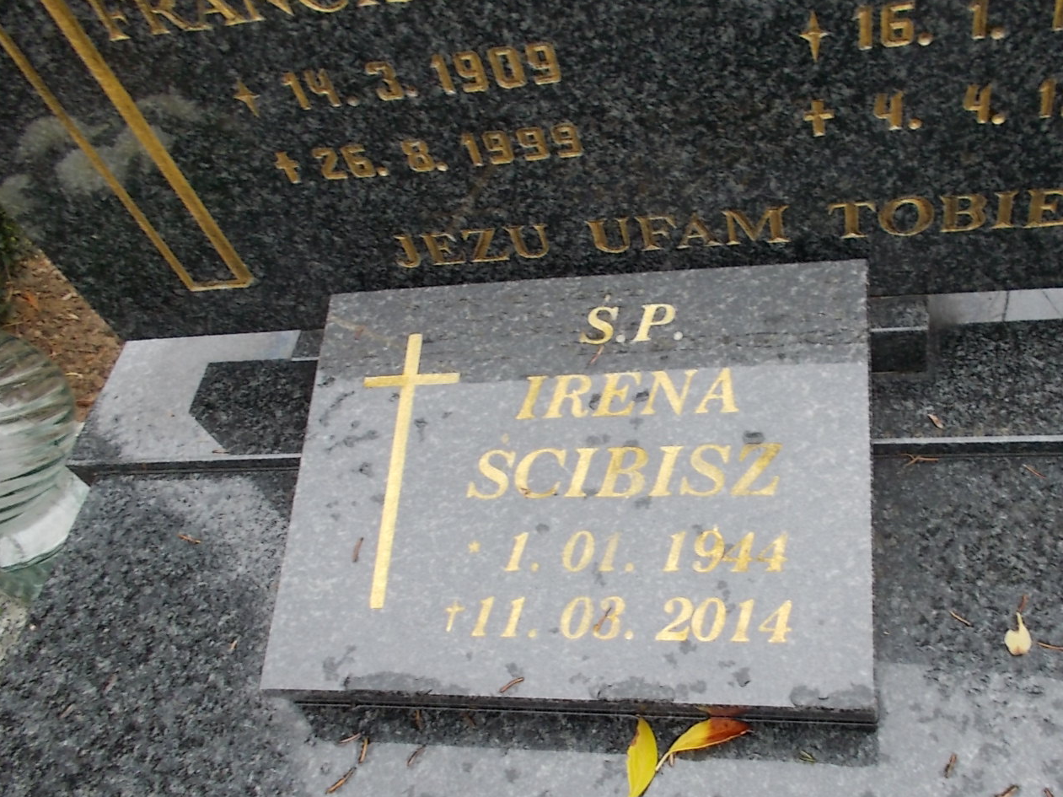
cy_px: 447
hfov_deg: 55.0
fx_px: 1013
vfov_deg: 42.8
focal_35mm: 33
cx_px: 631
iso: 160
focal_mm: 4.6
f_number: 3.2
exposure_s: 1/25
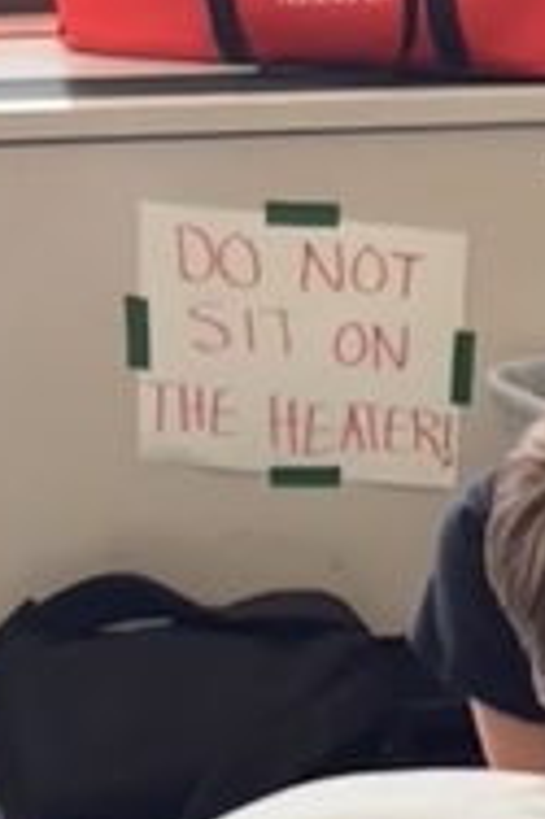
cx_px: 916
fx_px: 3094
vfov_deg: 13.5
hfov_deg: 9.7
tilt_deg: -27.6
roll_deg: -0.1
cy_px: 1477
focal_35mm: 136
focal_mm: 6.86
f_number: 1.78
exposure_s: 1/60
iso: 320
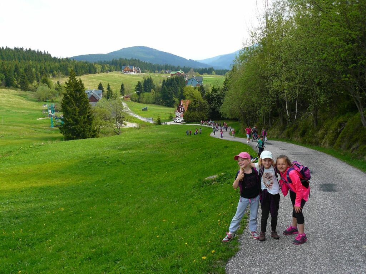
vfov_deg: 39.7
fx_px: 381
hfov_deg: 51.4
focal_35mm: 36
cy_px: 137
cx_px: 183
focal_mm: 6
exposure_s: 1/200
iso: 100
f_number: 4
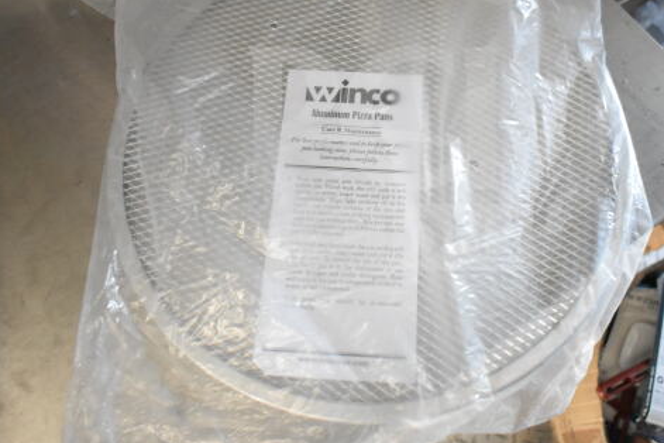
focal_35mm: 35
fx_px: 646
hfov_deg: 54.3
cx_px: 374
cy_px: 159
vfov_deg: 37.6
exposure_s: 1/30
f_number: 3.5
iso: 4500
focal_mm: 18
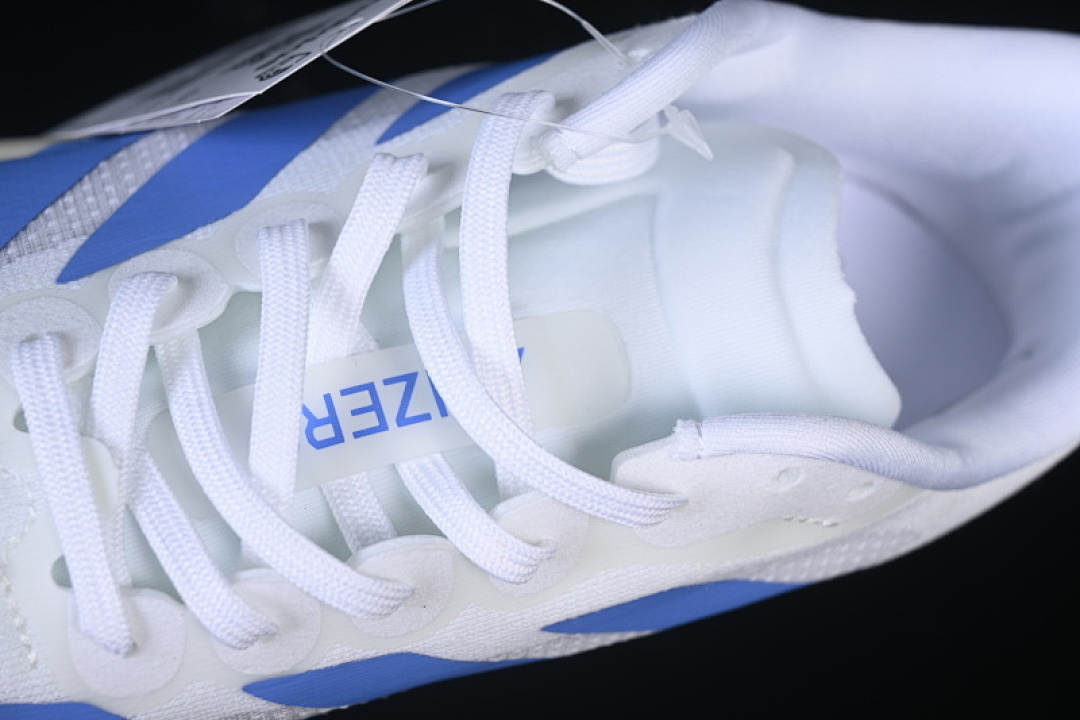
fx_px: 2250
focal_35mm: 75
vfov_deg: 18.2
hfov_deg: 27.0
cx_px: 540
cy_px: 360
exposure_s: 1/100
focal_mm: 50
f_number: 7.1
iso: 160
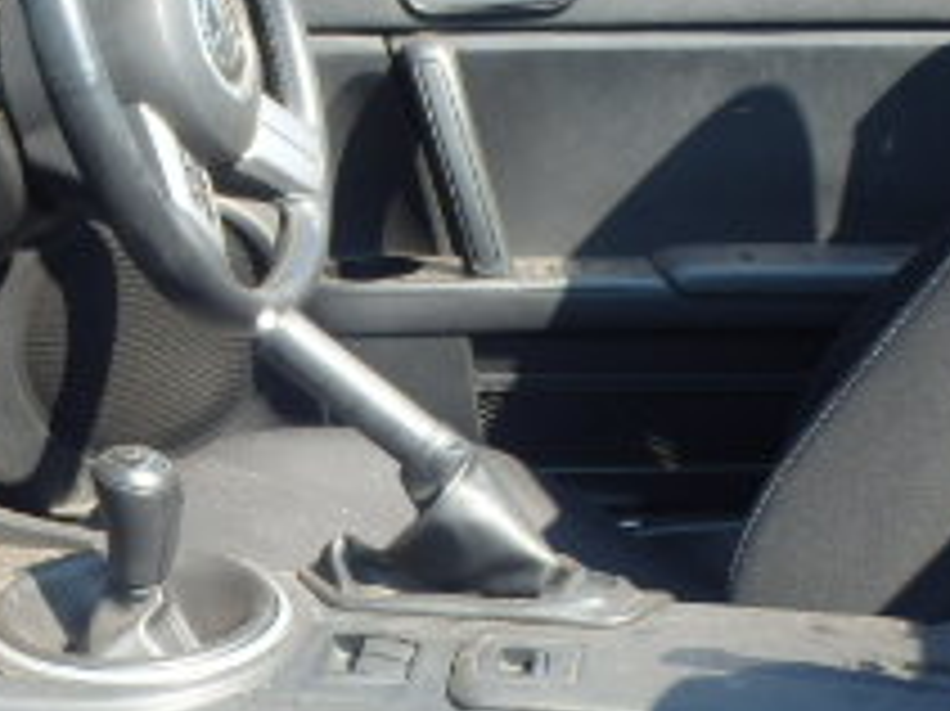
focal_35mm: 85
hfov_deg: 22.6
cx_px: 149
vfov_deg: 16.9
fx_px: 2331
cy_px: 724
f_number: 3.9
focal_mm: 5
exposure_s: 1/160
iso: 125
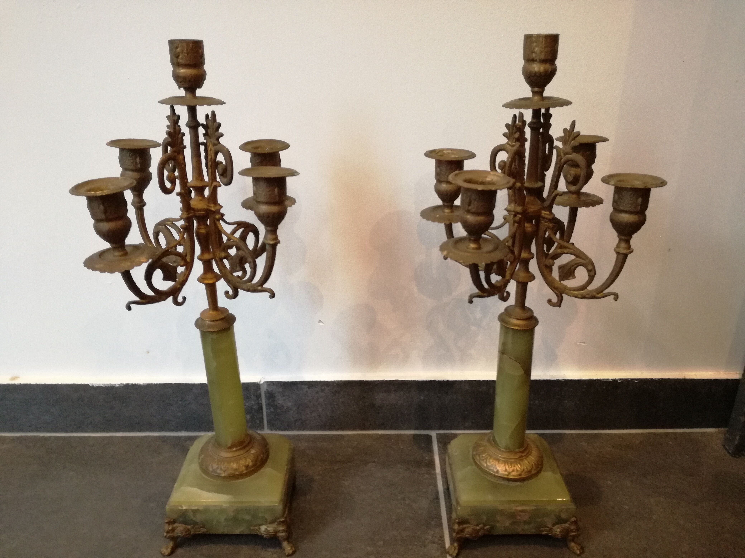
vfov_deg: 51.4
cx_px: 372
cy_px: 279
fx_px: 581
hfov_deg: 65.3
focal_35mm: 27
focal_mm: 3.79
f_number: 2
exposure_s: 1/33.3
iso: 400
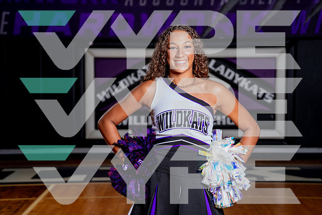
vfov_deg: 19.2
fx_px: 634
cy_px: 108
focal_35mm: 71
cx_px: 161
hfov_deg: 28.5
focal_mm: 70
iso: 100
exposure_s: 1/250
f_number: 4
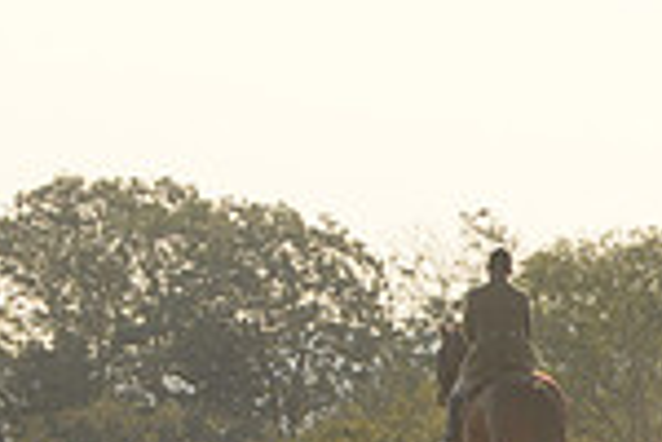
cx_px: 1227
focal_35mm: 771
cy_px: 88
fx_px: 14177
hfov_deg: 2.7
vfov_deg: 1.8
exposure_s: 1/1000
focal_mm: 200
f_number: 10
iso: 1000
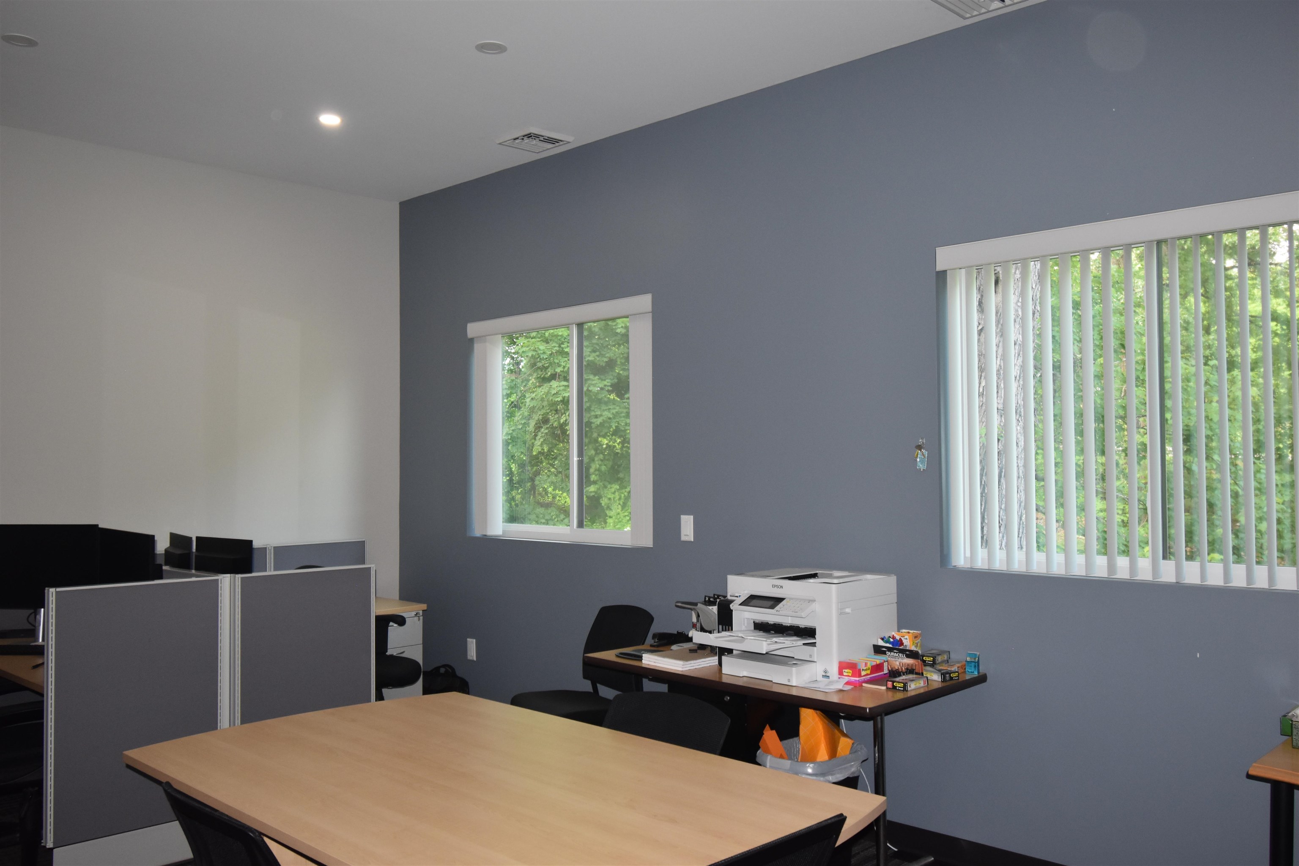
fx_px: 1082
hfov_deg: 61.9
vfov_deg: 43.6
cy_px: 433
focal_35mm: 30
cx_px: 650
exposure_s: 1/60
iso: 900
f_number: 5.6
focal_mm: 20
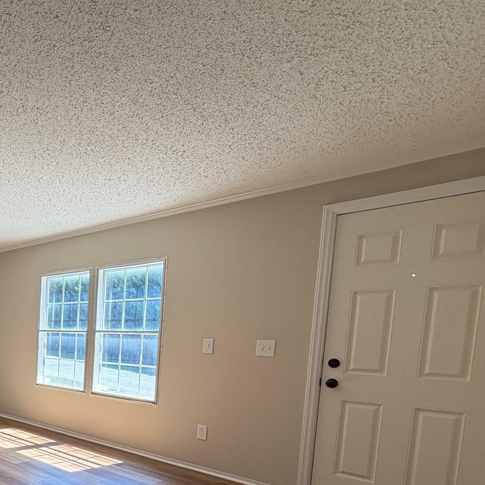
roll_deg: -1.1
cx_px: 11
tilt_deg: -6.0
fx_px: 412
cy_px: 374
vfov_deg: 57.3
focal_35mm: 26
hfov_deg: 50.5
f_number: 2.2
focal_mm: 2.22
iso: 80
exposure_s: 1/120
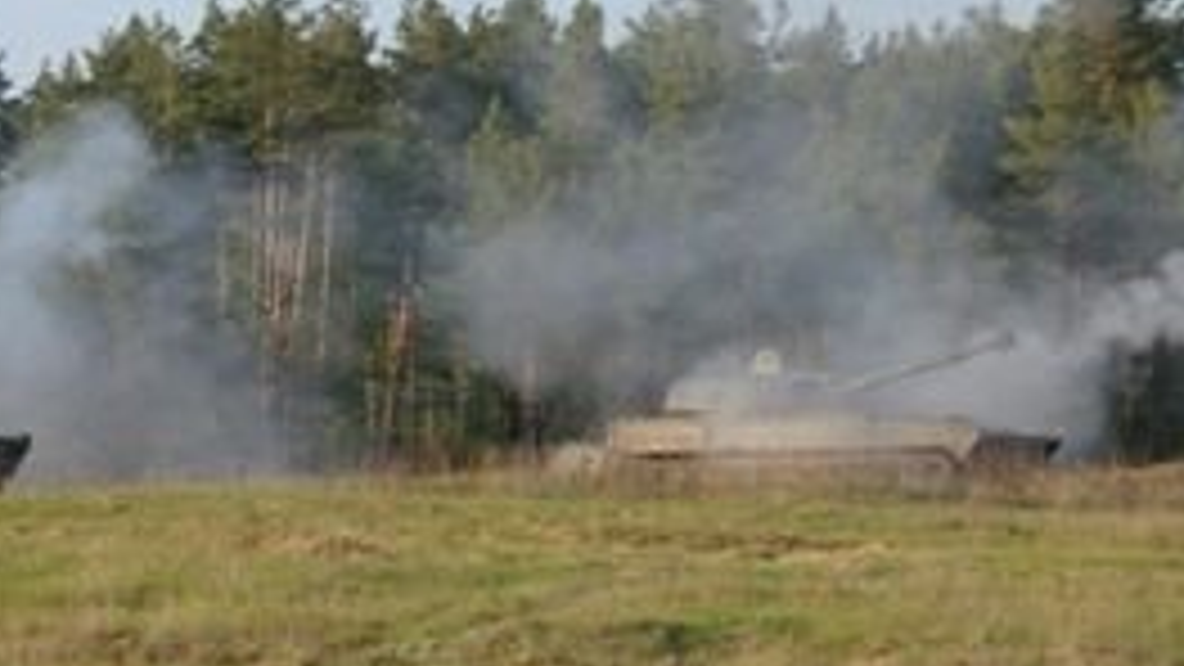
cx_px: 369
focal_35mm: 203
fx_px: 6374
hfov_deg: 10.6
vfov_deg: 6.0
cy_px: 454
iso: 800
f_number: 8
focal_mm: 68
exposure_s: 1/750
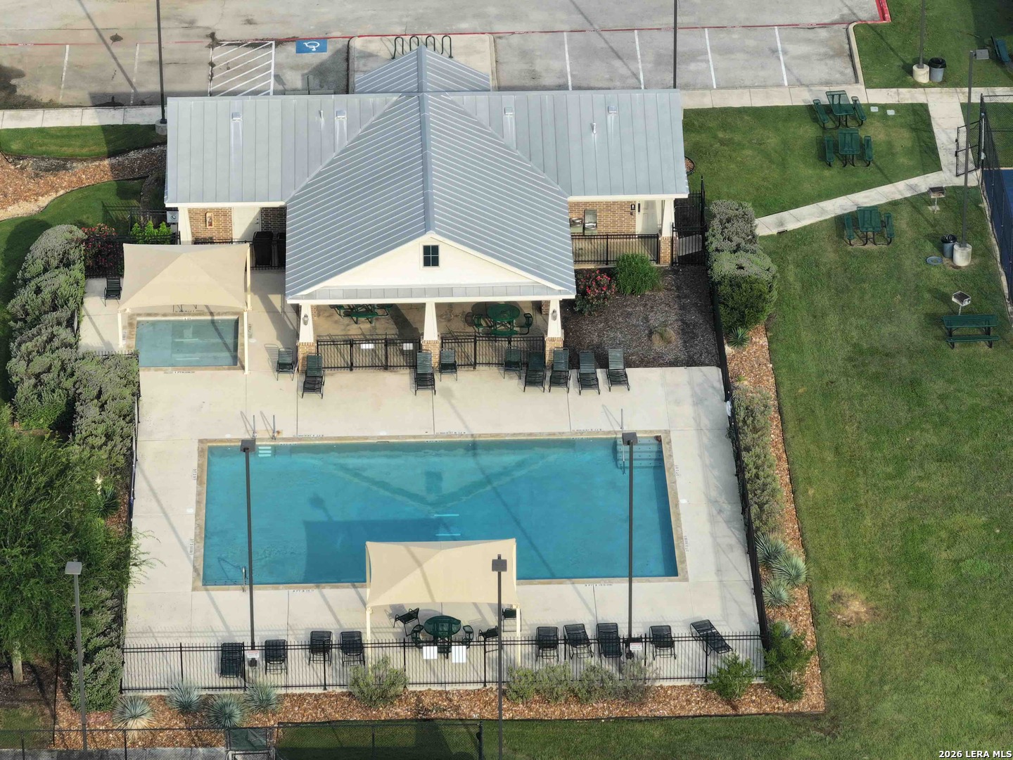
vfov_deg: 8.9
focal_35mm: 166
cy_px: 380
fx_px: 4858
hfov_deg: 11.9
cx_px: 506
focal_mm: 30.71
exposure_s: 1/320
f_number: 3.4
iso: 100
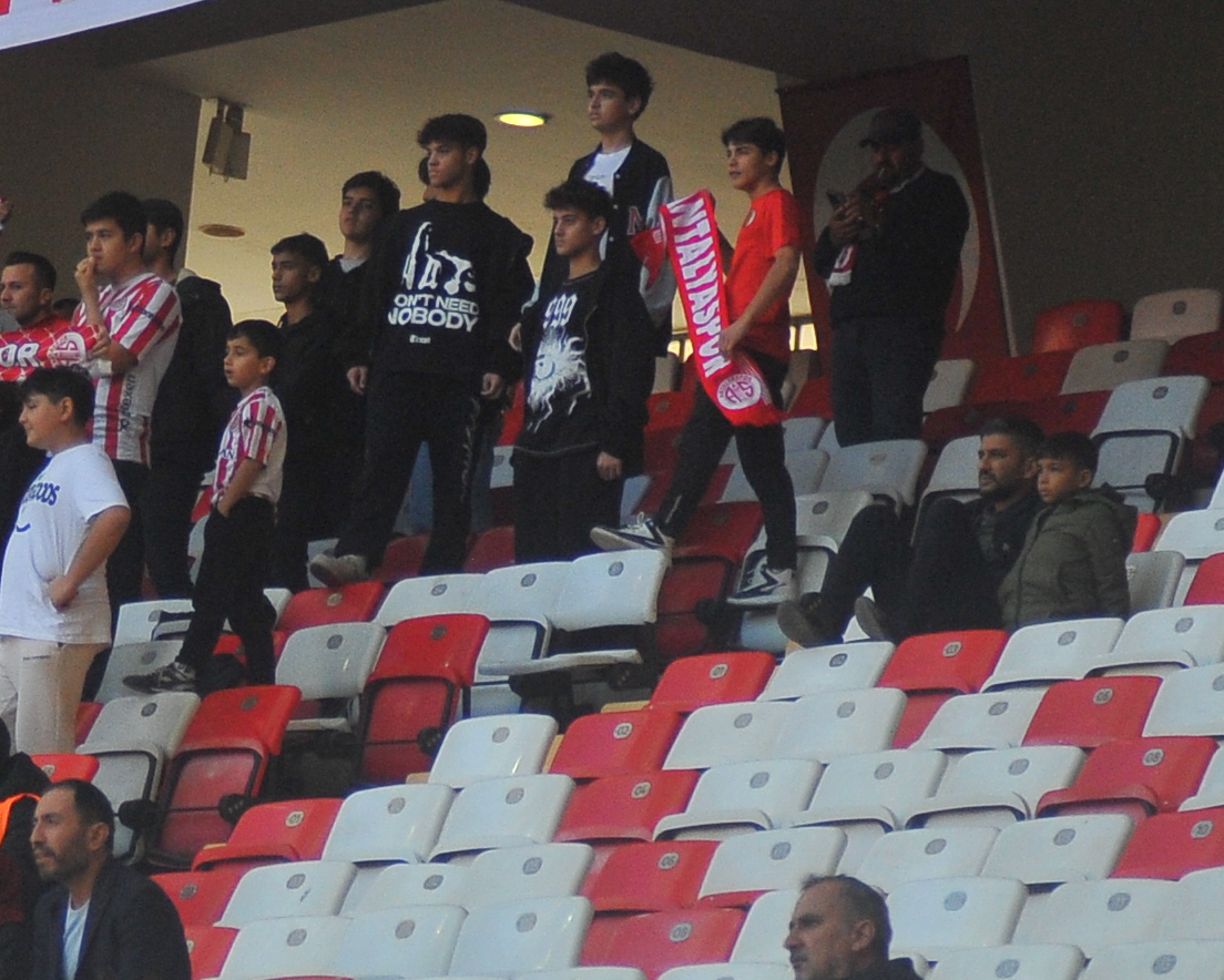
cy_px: 663
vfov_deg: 6.1
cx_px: -11
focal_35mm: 253
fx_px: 9168
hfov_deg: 7.6
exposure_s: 1/8000
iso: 1600
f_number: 5
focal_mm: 70
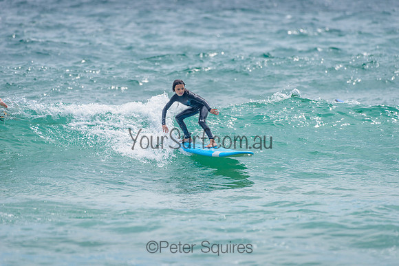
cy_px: 133
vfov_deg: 2.8
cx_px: 200
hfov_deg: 4.1
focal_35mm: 500
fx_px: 5543
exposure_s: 1/2000
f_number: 5.6
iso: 180
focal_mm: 500
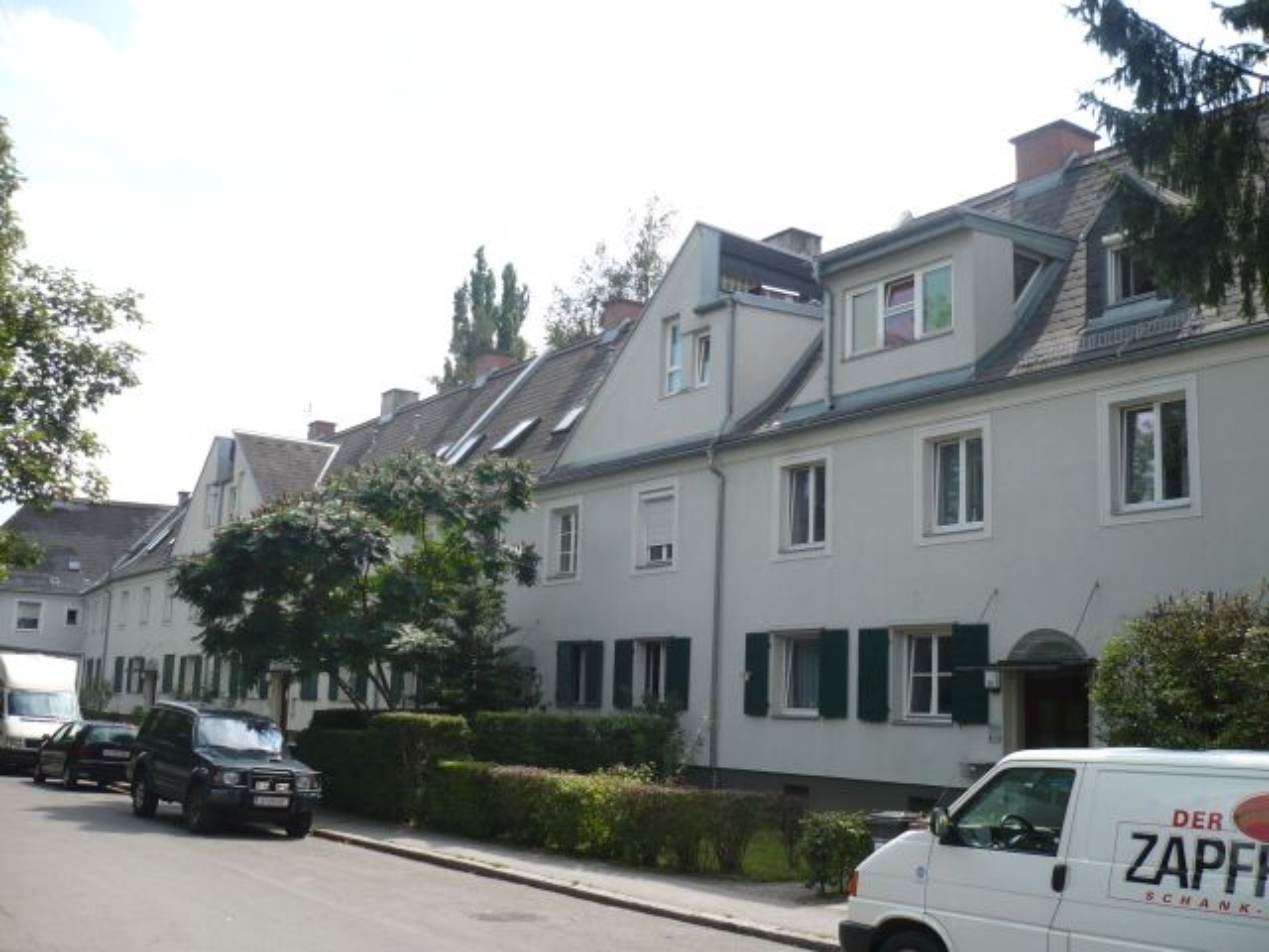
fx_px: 1283
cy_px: 476
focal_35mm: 35
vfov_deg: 40.7
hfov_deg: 52.6
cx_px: 634
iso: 100
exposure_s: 1/800
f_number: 2.8
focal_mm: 5.8
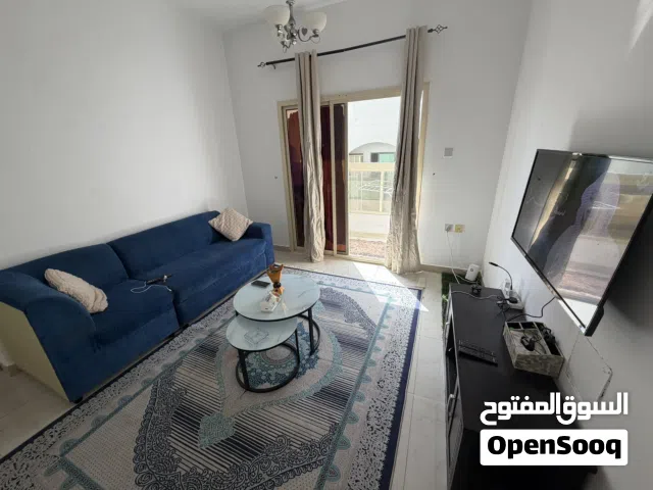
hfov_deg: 102.1
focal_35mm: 14
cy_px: 245
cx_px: 326
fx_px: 264
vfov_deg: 85.7
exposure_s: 1/121
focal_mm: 2.22
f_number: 2.2
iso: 100
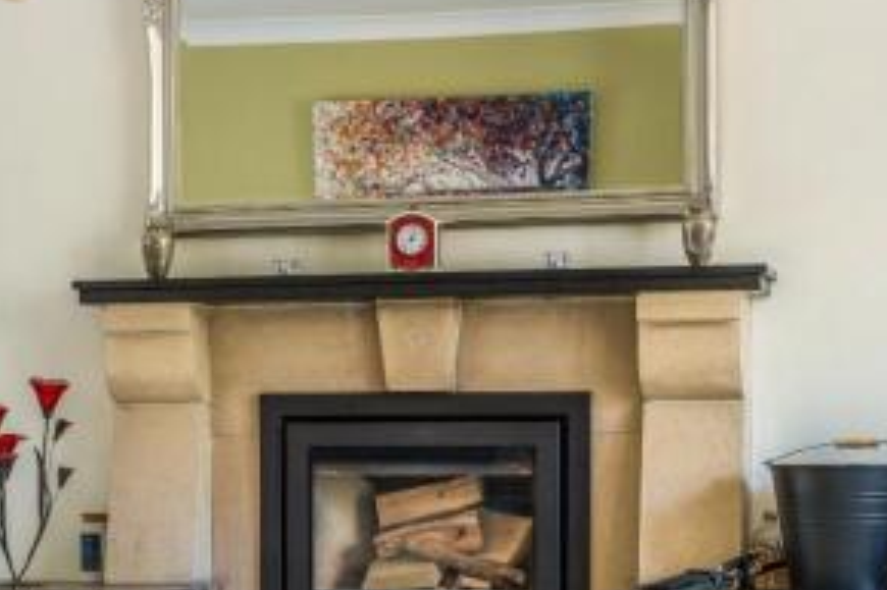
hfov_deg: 24.8
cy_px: 439
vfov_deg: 16.6
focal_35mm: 82
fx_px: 2019
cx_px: 477
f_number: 4
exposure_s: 1/50
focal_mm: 50
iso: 320
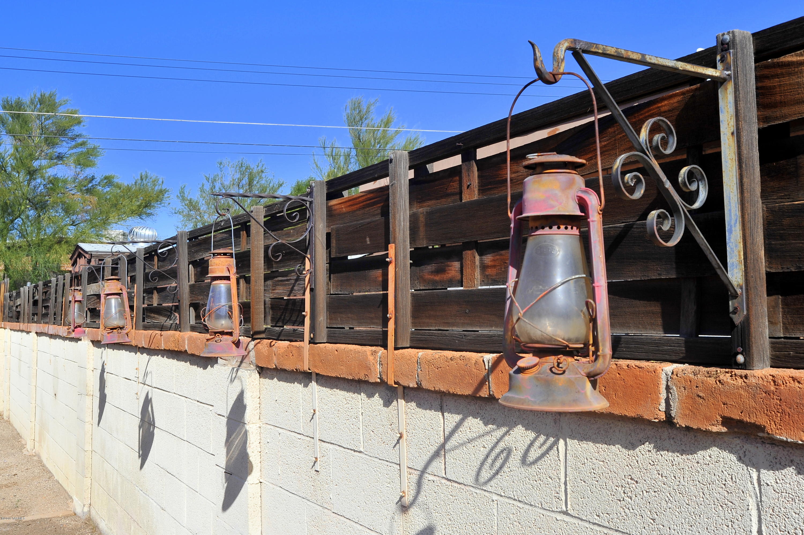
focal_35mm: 35
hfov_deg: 54.5
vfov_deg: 37.8
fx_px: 781
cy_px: 268
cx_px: 402
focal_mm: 35
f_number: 14
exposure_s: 1/320
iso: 320
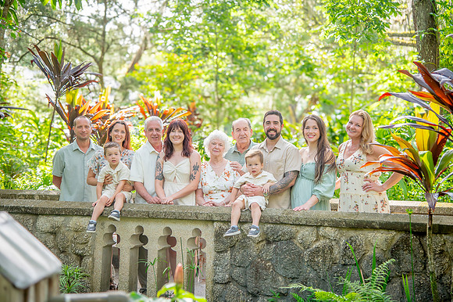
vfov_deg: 20.6
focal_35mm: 66
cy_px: 151
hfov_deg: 30.5
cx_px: 226
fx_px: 830
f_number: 4
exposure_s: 1/250
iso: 400
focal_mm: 66
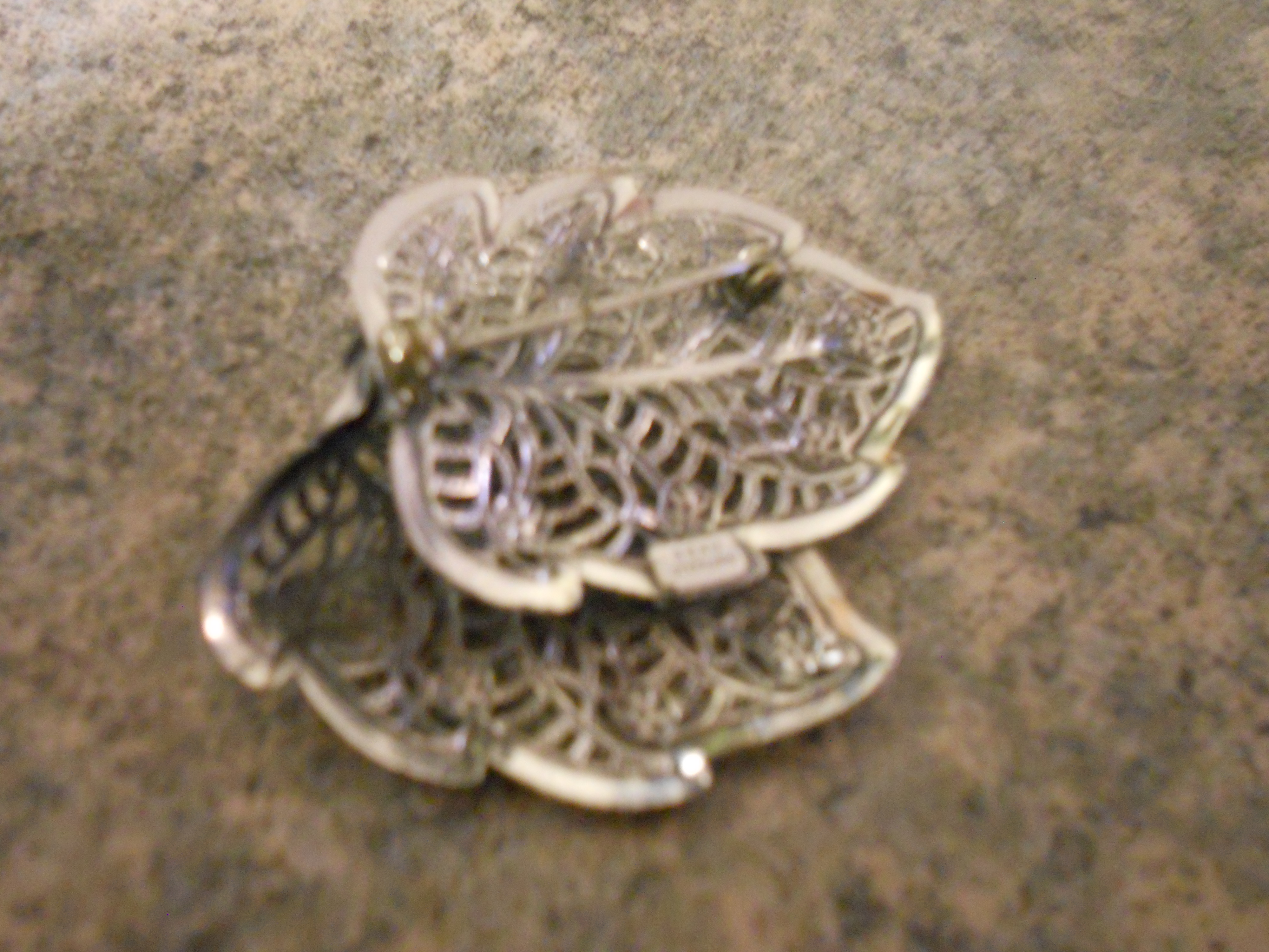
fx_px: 1173
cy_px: 476
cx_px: 634
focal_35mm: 32
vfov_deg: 44.2
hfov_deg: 56.8
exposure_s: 1/5
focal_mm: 5.8
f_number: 3.5
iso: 800
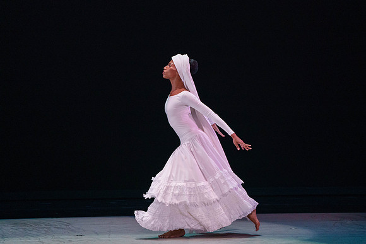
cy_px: 132
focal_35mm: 456
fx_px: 4632
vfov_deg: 3.0
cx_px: 208
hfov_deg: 4.5
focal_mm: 400
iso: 5000
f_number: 6.3
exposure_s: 1/400
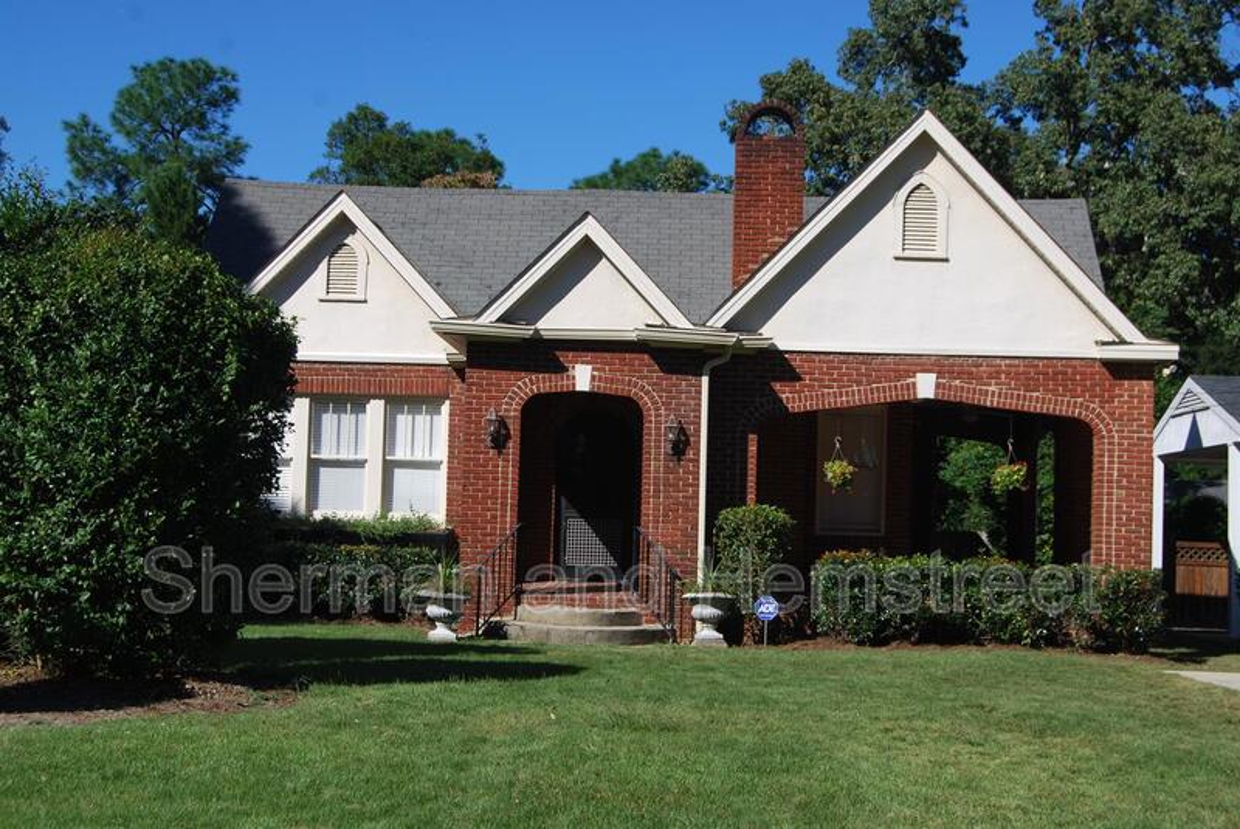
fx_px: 1810
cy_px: 414
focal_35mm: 52
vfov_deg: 25.8
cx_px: 620
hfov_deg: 37.8
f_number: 8
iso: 100
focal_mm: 35
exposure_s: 1/250
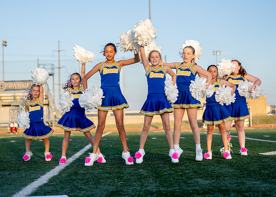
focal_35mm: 80
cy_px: 102
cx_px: 132
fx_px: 627
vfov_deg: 17.9
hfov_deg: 24.8
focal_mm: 70
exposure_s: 1/2500
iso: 500
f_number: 2.8
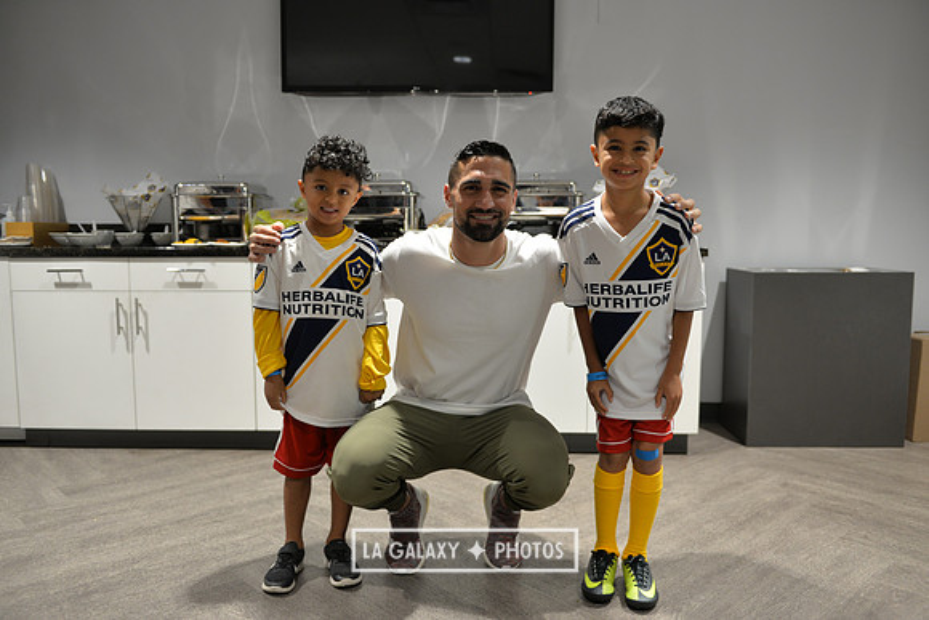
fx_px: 800
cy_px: 310
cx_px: 464
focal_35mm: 31
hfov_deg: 60.3
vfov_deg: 42.3
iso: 800
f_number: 2.8
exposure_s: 1/60
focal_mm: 31
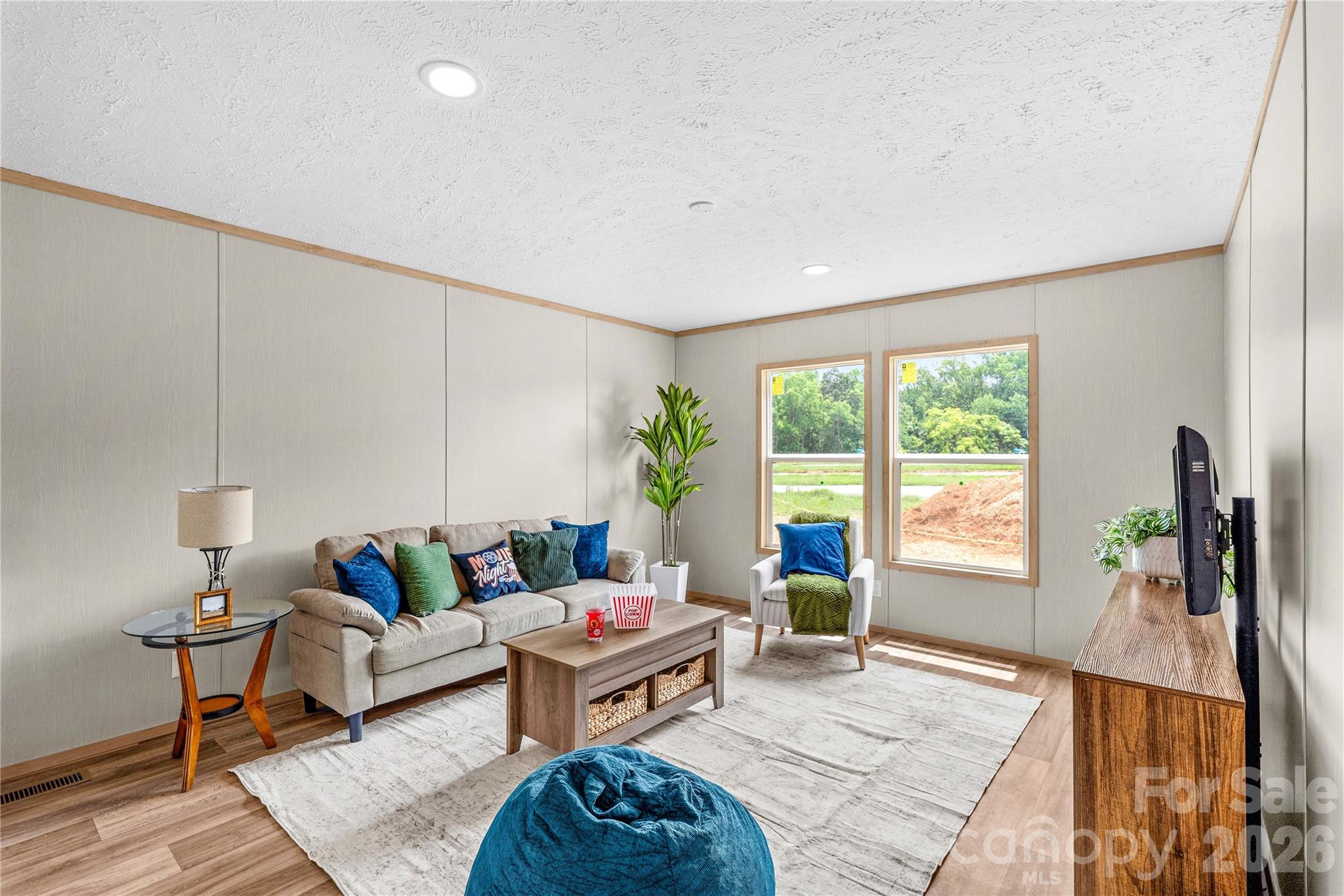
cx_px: 672
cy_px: 448
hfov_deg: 96.7
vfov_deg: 73.7
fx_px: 597
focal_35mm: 16
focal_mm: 16
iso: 100
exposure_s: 1/6
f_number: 8
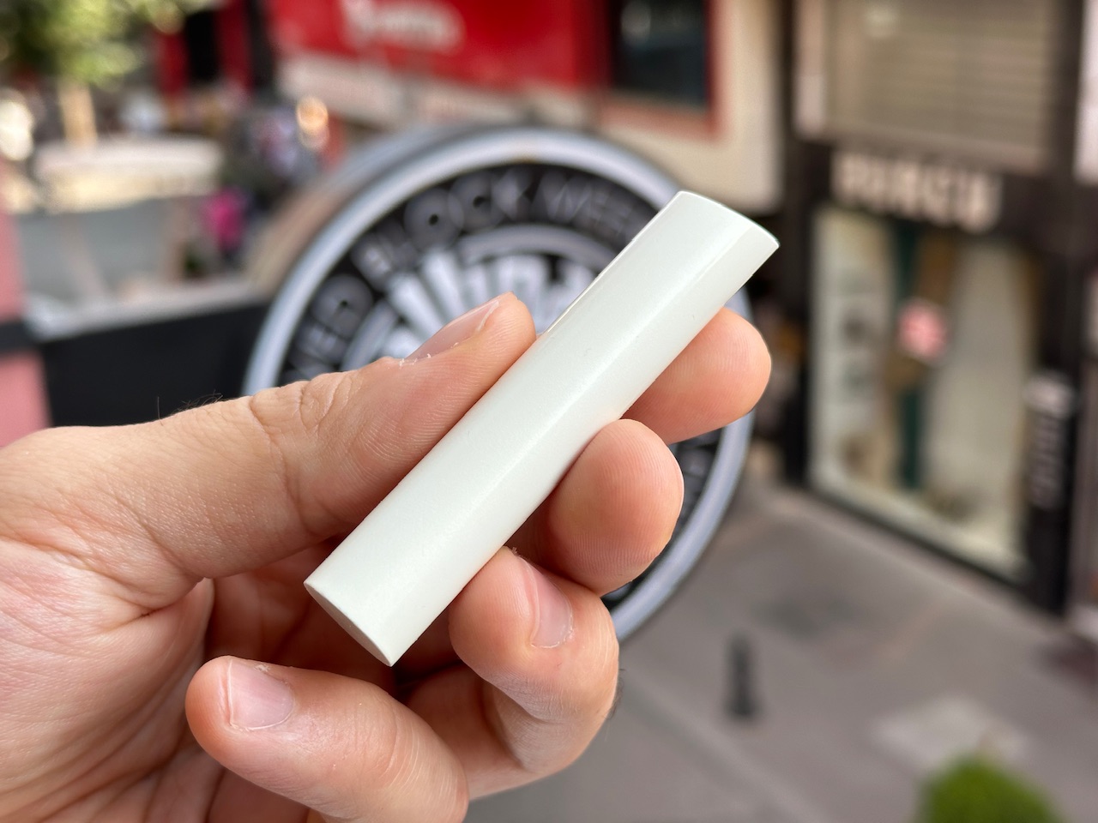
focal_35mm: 48
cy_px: 412
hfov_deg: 39.7
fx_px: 1523
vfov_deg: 30.3
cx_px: 549
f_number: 1.78
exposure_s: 1/594
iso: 64
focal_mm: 6.86
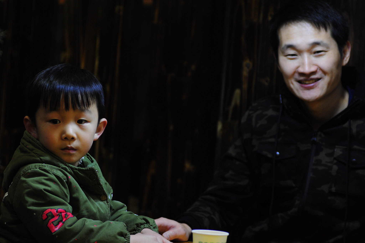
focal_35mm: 120
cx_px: 182
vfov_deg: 11.4
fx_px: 1215
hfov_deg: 17.1
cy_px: 122
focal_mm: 80
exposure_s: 1/40
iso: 640
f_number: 2.8
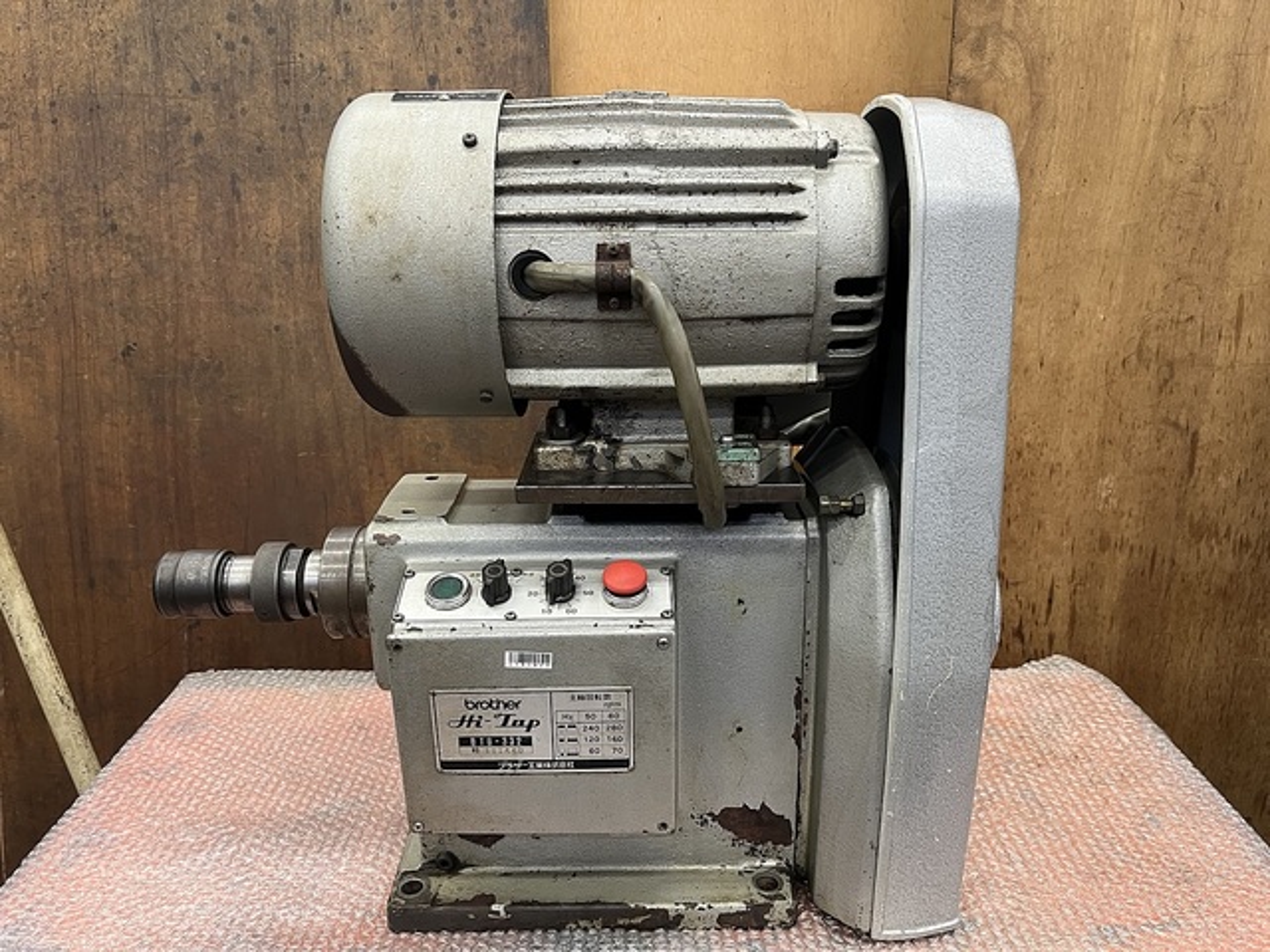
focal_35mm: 26
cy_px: 476
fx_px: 954
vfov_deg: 53.1
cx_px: 635
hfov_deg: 67.3
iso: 160
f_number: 1.6
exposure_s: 1/50
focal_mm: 5.1
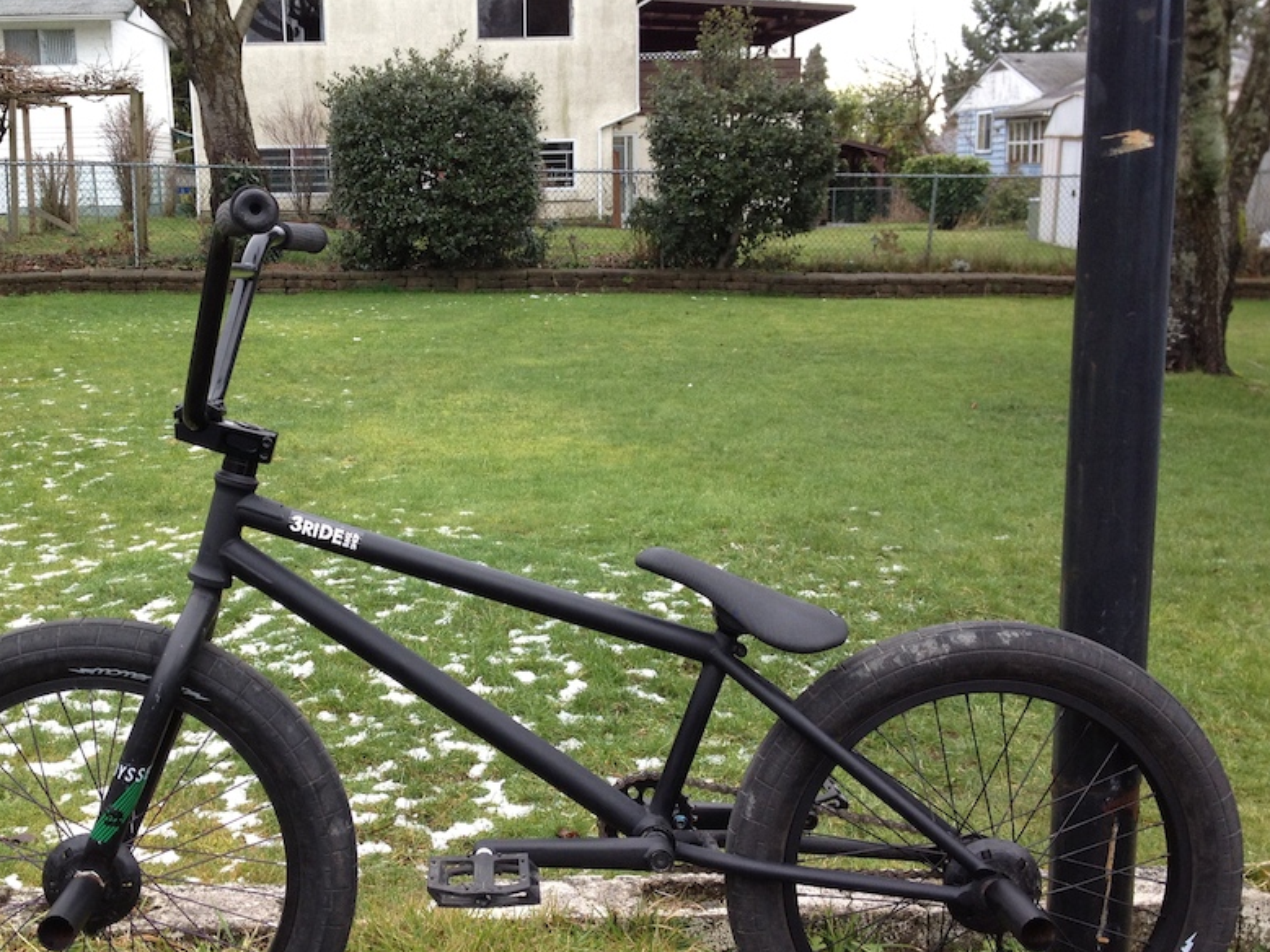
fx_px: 1687
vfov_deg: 31.5
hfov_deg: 41.0
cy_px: 494
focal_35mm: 46
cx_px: 492
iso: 80
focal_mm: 4.28
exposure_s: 1/133
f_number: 2.4
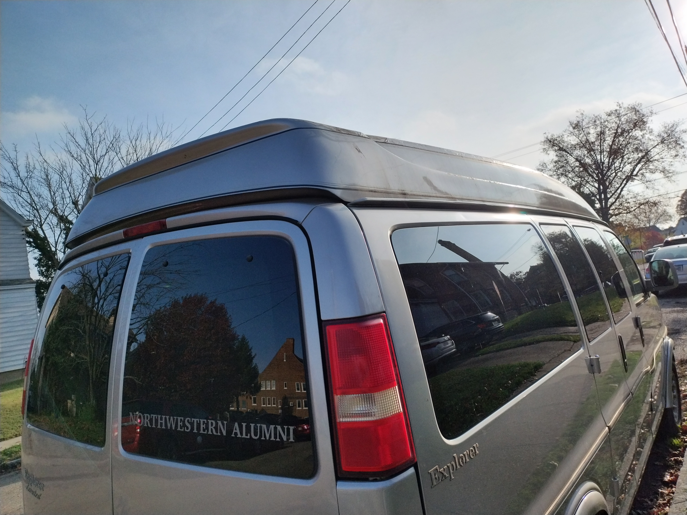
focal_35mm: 25
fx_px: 496
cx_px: 344
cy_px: 258
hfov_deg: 69.4
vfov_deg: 54.9
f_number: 1.7
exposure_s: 1/6513
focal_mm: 4.71
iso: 105
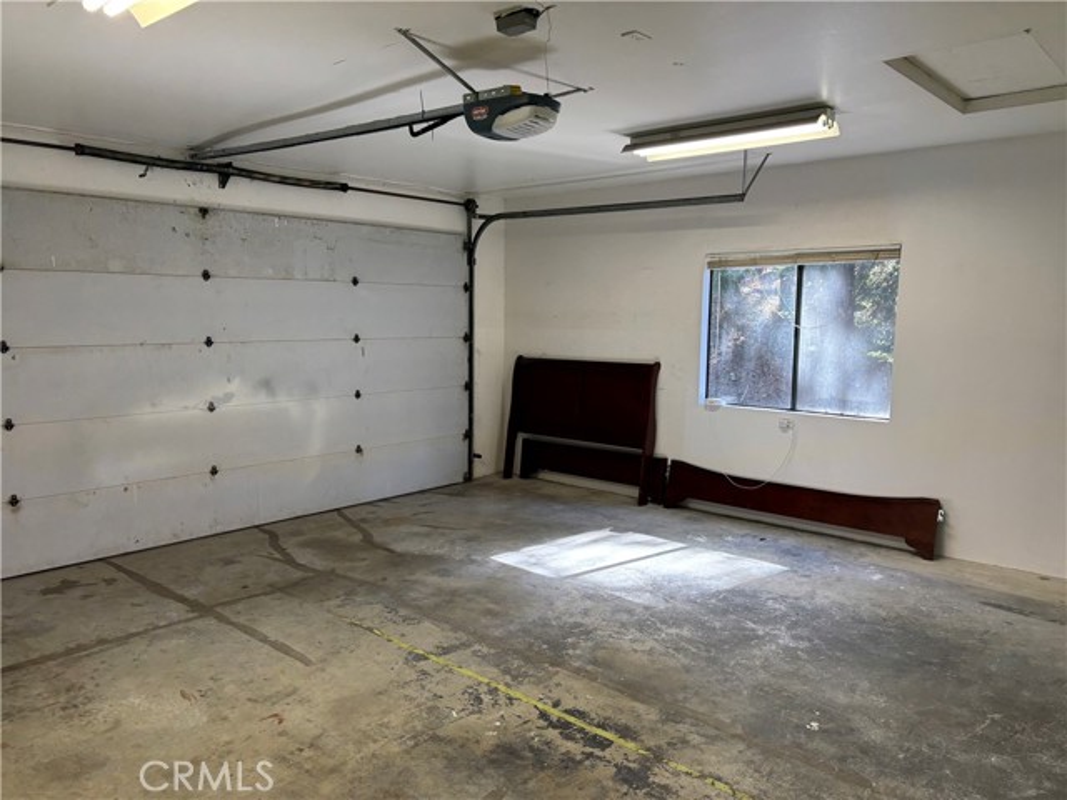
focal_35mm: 26
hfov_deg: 67.3
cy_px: 400
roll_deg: -0.6
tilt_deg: -6.9
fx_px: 801
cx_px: 534
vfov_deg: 53.1
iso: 80
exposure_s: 1/60
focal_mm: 5.96
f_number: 1.6
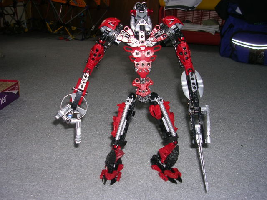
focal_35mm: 38
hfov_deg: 49.0
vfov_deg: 37.7
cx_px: 134
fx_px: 293
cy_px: 100
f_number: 2.8
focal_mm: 5.8
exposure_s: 1/60.1
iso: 50
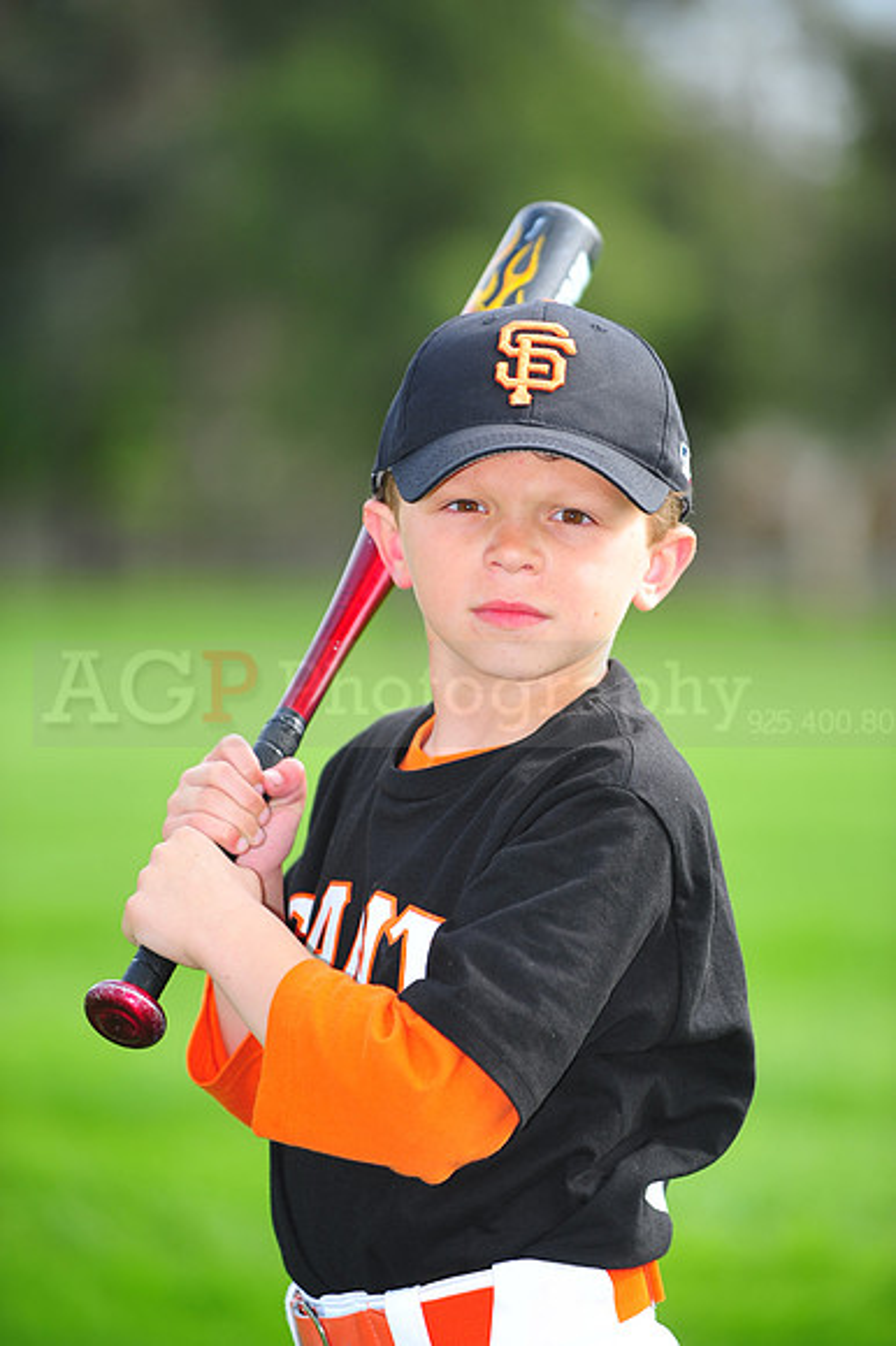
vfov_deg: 11.1
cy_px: 673
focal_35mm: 185
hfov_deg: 7.4
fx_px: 6914
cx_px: 448
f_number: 4
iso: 200
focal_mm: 185
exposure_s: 1/500
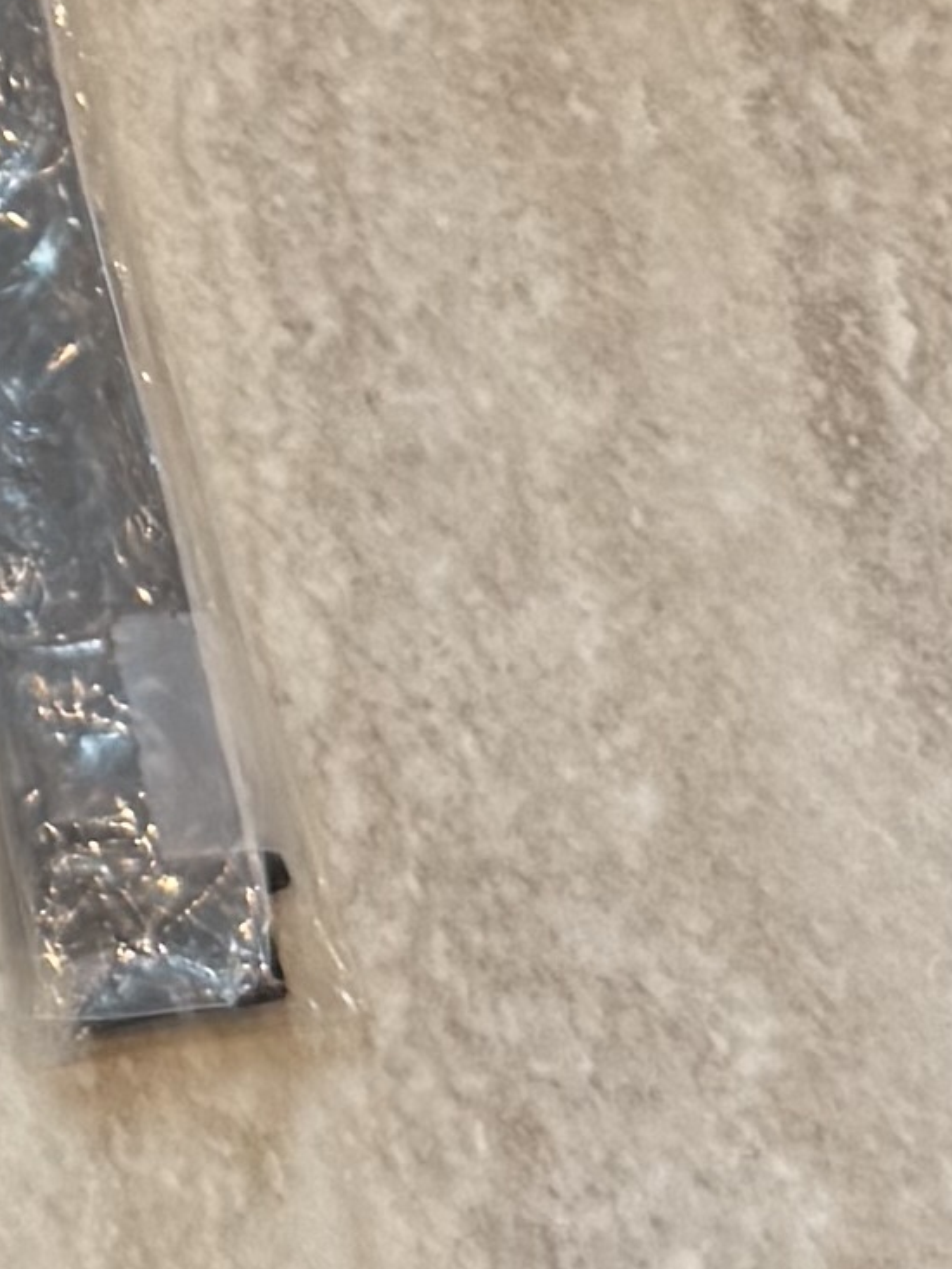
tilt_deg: -57.7
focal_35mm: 187
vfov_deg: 9.9
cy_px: -1205
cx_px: -769
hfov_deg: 7.7
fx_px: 6855
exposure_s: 1/140
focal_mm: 6.76
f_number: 1.78
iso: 50
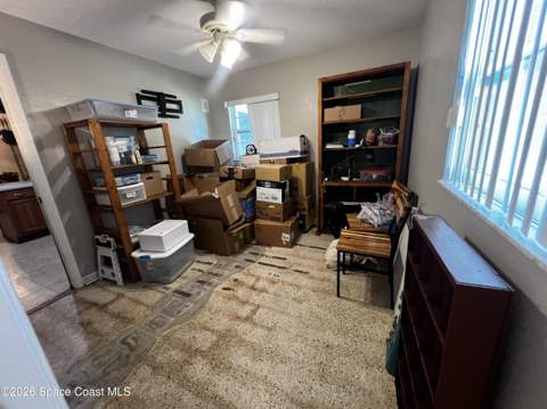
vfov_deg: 89.8
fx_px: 205
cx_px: 274
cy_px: 204
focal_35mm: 13
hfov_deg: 106.2
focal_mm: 1.57
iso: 640
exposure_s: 1/60
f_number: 1.8
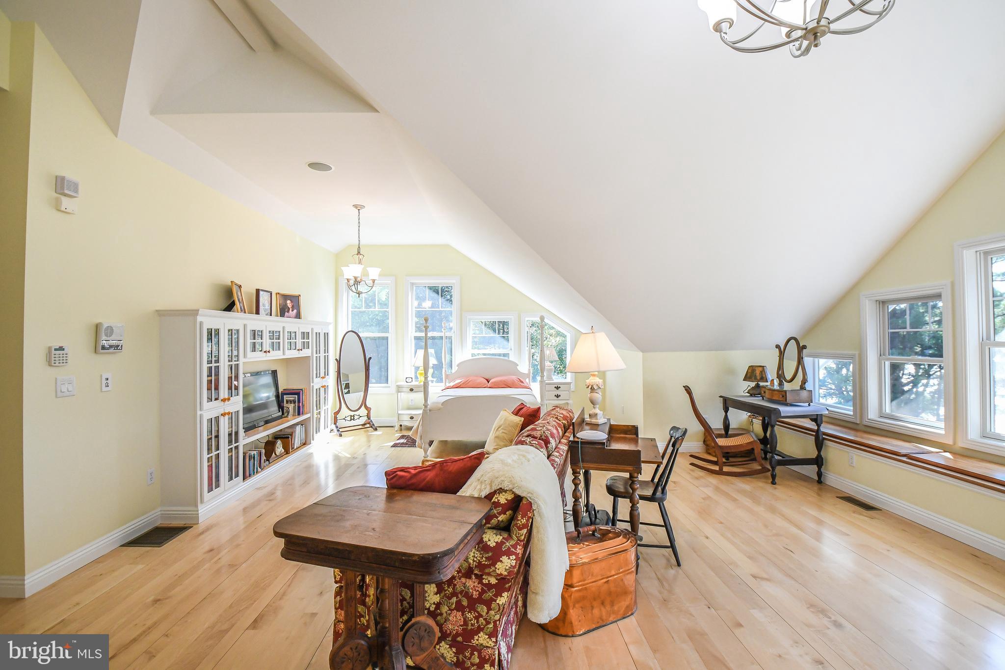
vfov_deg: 77.3
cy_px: 335
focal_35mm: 15
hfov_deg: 100.4
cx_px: 502
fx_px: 419
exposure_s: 1/250
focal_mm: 10
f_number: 5.6
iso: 1000
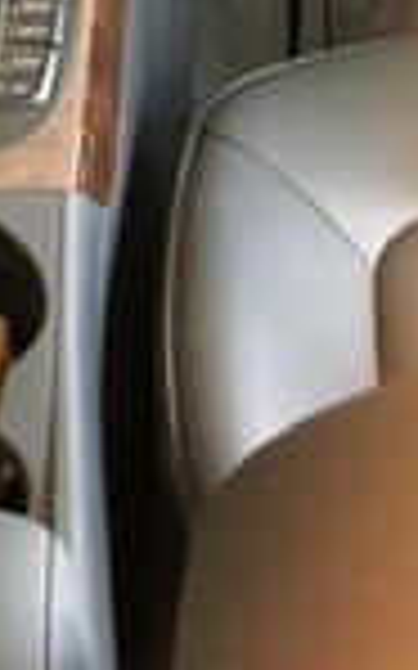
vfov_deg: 18.2
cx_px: -324
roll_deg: +9.6
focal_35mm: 102
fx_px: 1861
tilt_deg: -20.1
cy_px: -333
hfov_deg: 11.9
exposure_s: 1/17
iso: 200
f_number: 2.2
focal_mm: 4.15
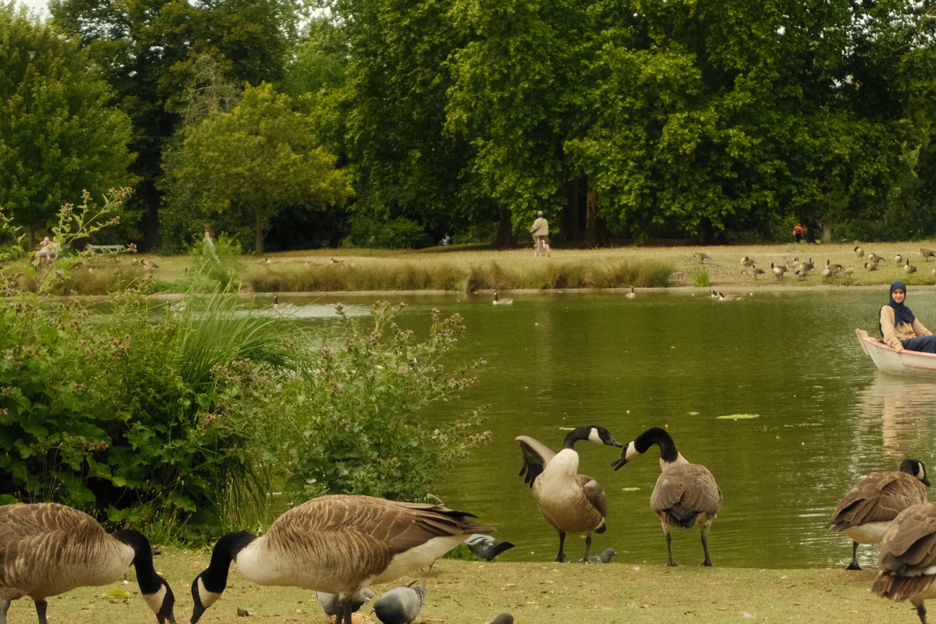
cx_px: 600
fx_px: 2366
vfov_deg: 15.0
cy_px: 411
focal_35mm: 91
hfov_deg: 22.3
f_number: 5.6
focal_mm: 45
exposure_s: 1/3000
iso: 2500
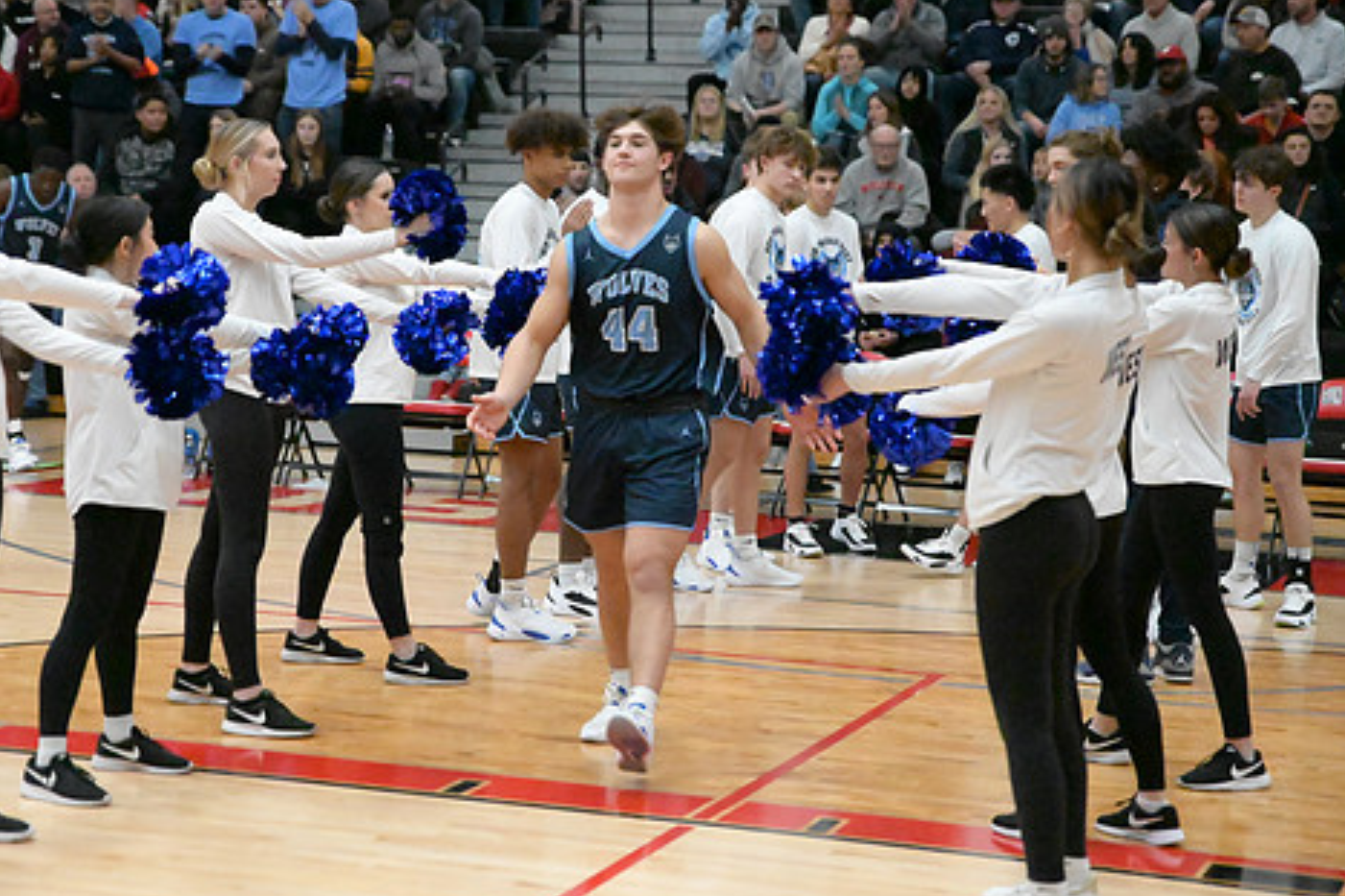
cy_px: 363
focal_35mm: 87
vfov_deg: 15.7
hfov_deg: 23.4
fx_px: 3249
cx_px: 579
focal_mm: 70
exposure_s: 1/8000
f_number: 2.8
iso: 51200
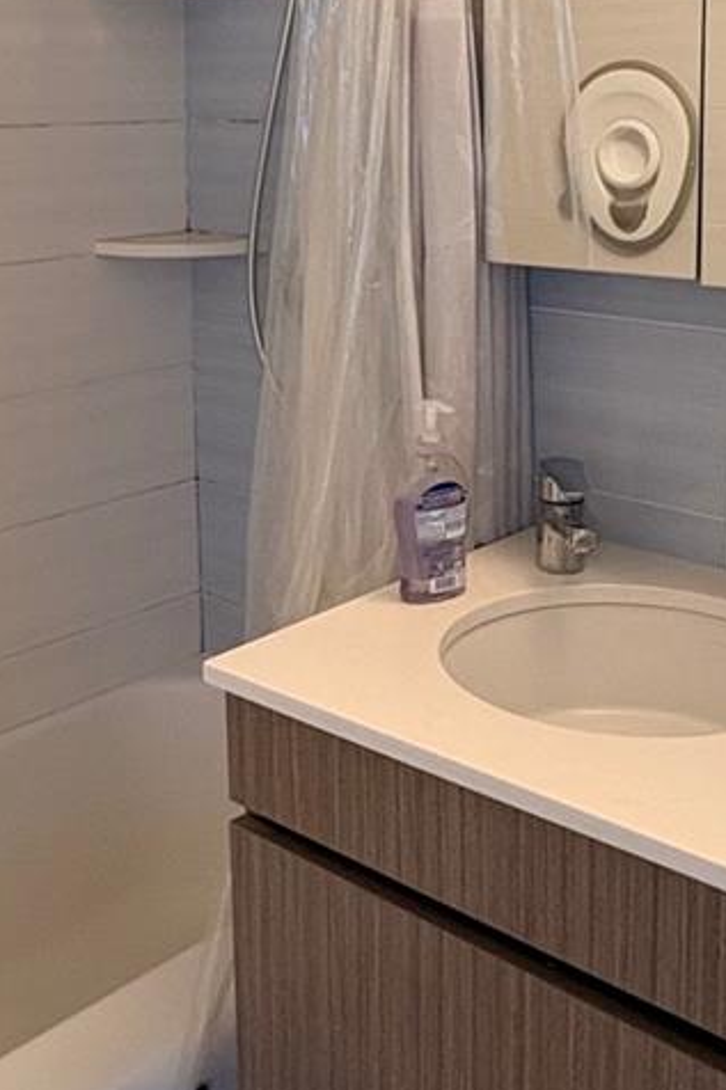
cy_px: 337
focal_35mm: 47
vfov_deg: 41.2
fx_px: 1423
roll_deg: +0.4
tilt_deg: -9.7
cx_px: 346
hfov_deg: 28.6
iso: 320
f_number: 2.2
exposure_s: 1/60
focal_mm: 2.22
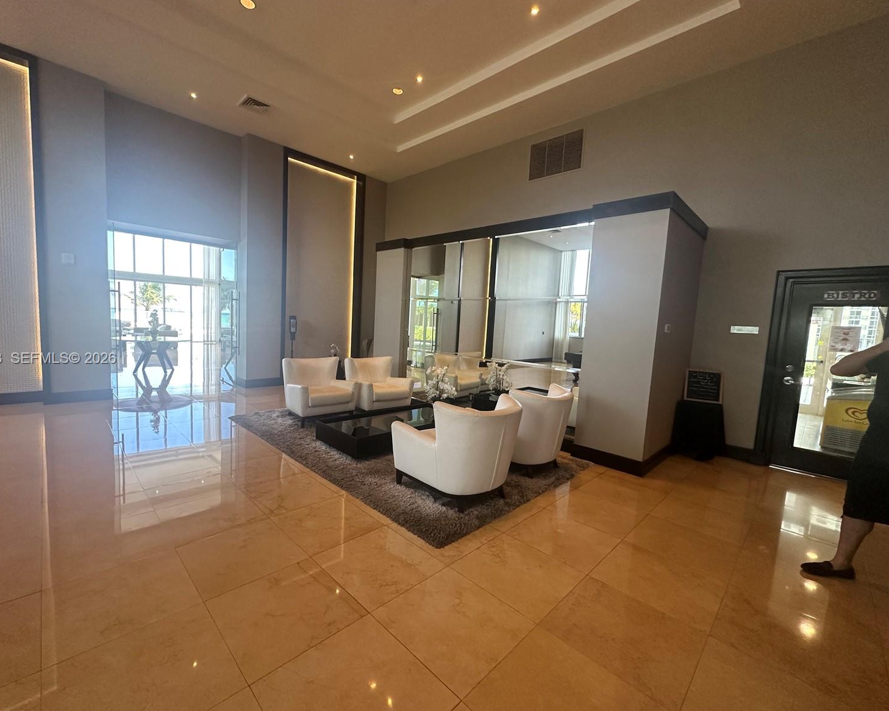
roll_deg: -2.1
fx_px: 395
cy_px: 359
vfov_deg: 84.0
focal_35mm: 15
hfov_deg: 96.7
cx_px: 414
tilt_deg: -5.4
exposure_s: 1/120
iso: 250
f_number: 2.2
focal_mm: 2.22
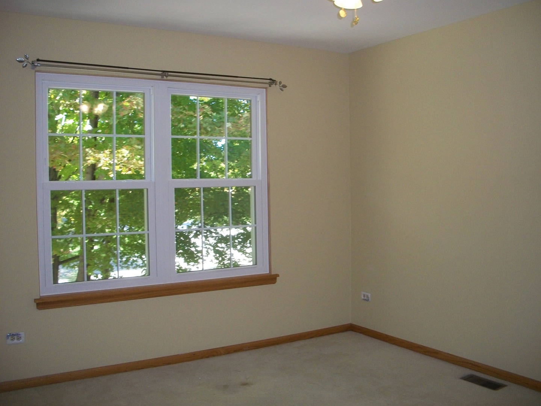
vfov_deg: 40.7
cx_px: 270
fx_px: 547
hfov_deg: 52.6
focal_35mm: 35
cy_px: 203
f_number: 3.1
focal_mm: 6.3
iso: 200
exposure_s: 1/60
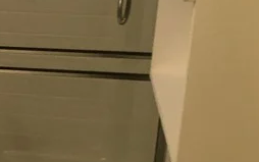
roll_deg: -0.9
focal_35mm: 124
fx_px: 876
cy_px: 104
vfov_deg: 10.6
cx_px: -231
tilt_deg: -13.5
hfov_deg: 14.4
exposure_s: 1/30
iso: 40
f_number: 2.2
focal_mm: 4.15
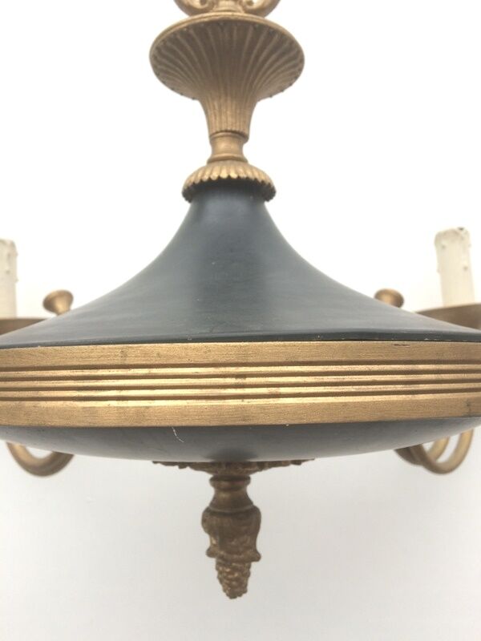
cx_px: 240
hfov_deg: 48.2
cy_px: 320
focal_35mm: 29
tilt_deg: +0.3
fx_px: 537
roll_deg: +0.5
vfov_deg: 61.7
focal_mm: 4.15
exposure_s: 1/144
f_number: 2.2
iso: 32
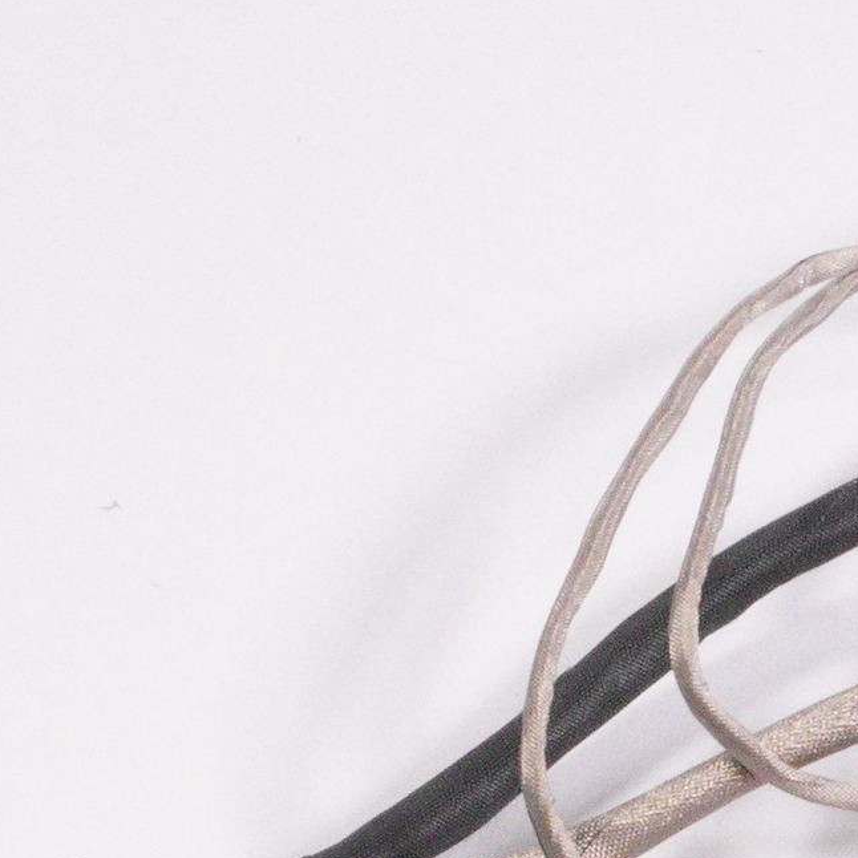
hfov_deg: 9.8
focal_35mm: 178
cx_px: 288
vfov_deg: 9.7
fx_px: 4992
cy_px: 1056
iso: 6400
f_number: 25
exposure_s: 1/200
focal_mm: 30
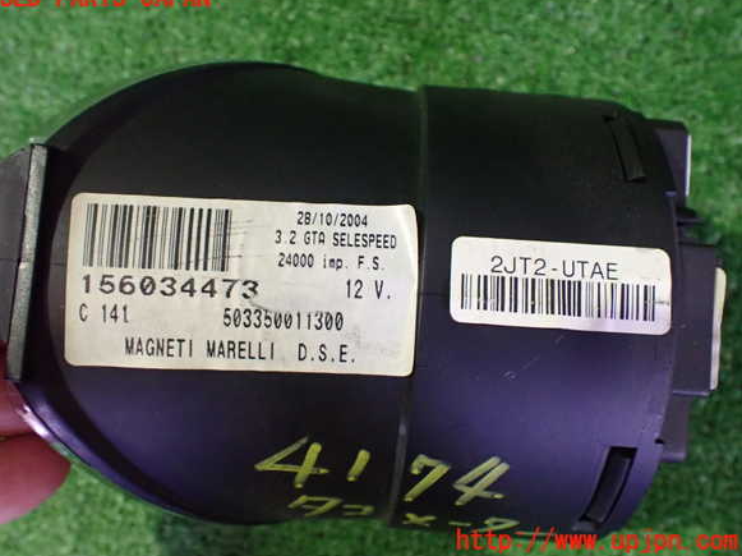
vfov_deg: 45.4
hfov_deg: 58.4
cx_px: 361
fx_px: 664
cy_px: 270
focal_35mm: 31
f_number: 2.3
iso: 800
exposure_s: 1/30
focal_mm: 5.4
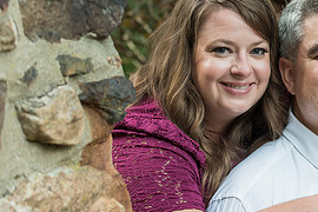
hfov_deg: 10.6
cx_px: 304
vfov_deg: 7.1
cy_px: 98
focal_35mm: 193
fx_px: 1705
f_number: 4
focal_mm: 90
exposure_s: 1/80
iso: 640
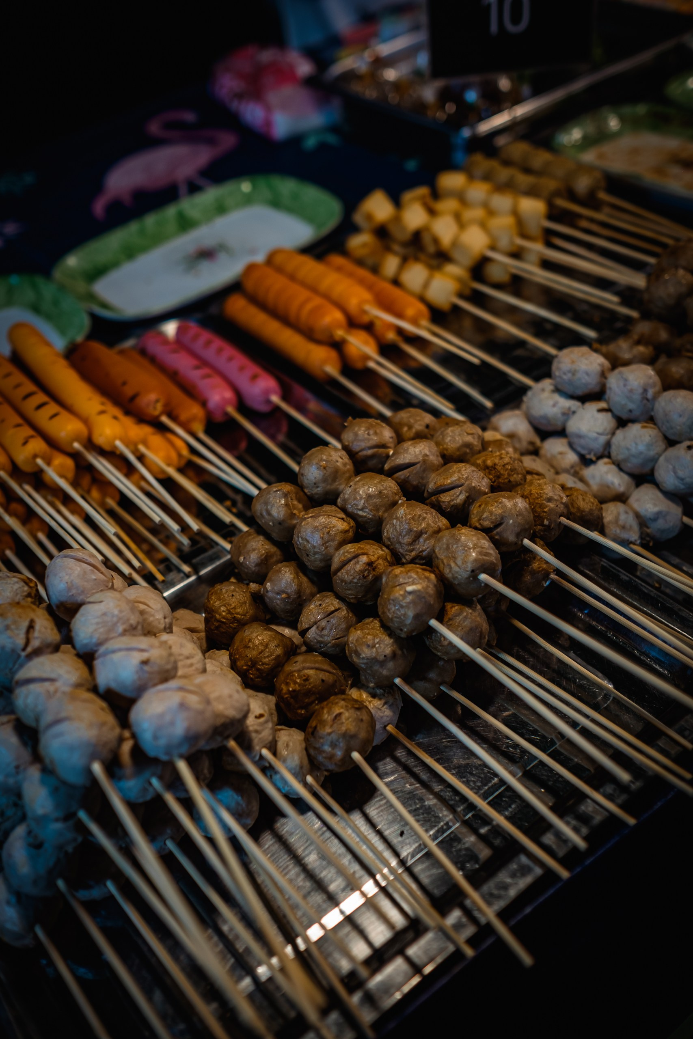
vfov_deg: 54.4
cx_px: 346
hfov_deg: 37.9
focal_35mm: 35
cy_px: 520
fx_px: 1010
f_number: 2.2
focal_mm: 23
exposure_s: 1/80
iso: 200
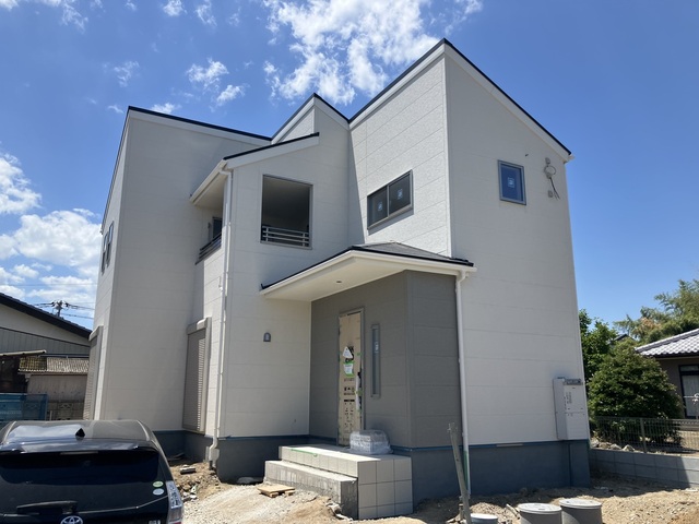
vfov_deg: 49.7
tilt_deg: +13.3
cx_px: 350
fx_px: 565
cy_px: 262
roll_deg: +1.0
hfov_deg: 63.4
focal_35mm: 28
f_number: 1.8
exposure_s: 1/1946
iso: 32
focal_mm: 3.99
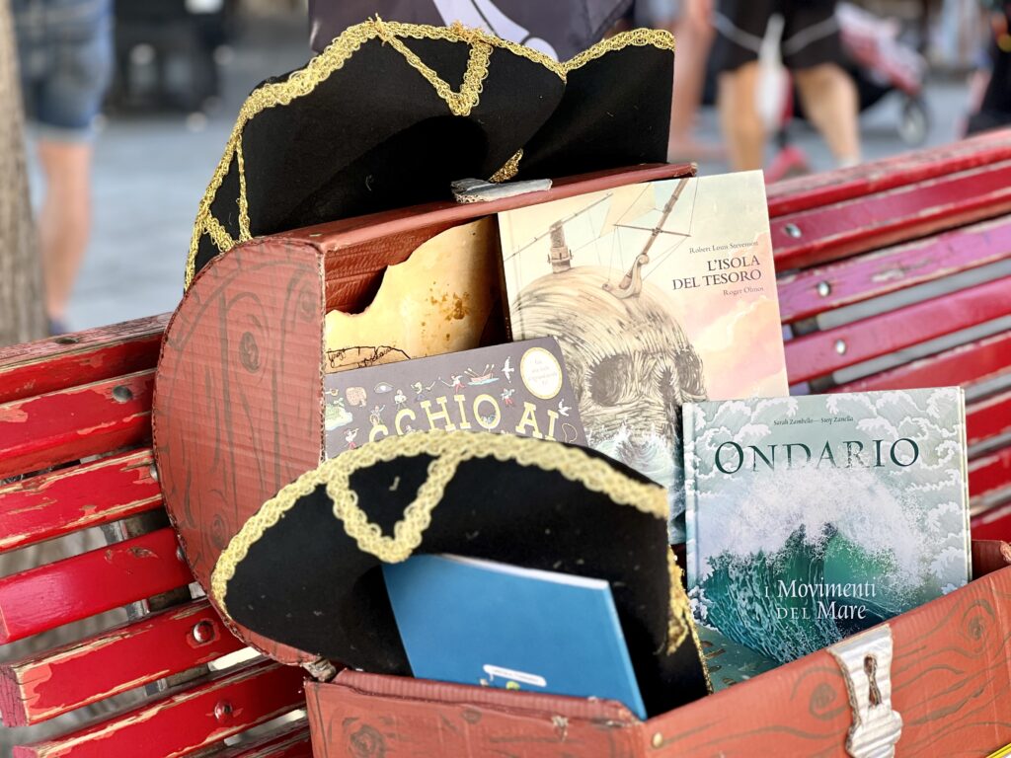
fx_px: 2249
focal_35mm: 77
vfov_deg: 19.1
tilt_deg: -13.4
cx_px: 506
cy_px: 379
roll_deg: +0.8
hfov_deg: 25.3
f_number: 2.8
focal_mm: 9
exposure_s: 1/121
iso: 40
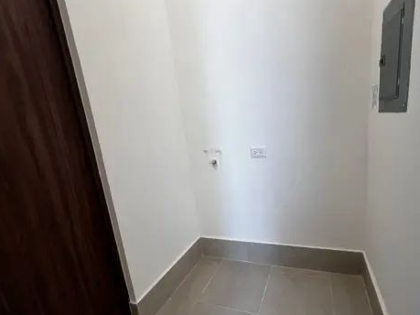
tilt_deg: -12.6
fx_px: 206
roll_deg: +6.8
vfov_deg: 74.5
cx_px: 227
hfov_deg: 90.9
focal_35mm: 17
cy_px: 173
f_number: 1.8
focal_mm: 1.57
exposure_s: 1/120
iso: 160
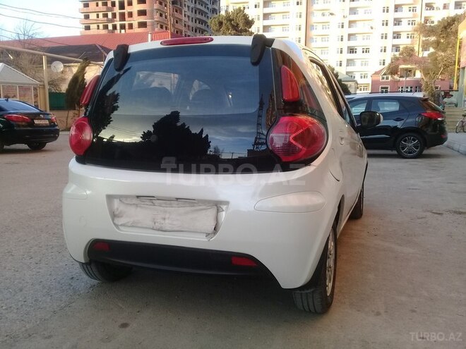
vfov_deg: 45.4
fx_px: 417
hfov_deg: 58.4
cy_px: 174
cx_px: 233
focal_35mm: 31
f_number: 2.2
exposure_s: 1/100
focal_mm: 3.3
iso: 64
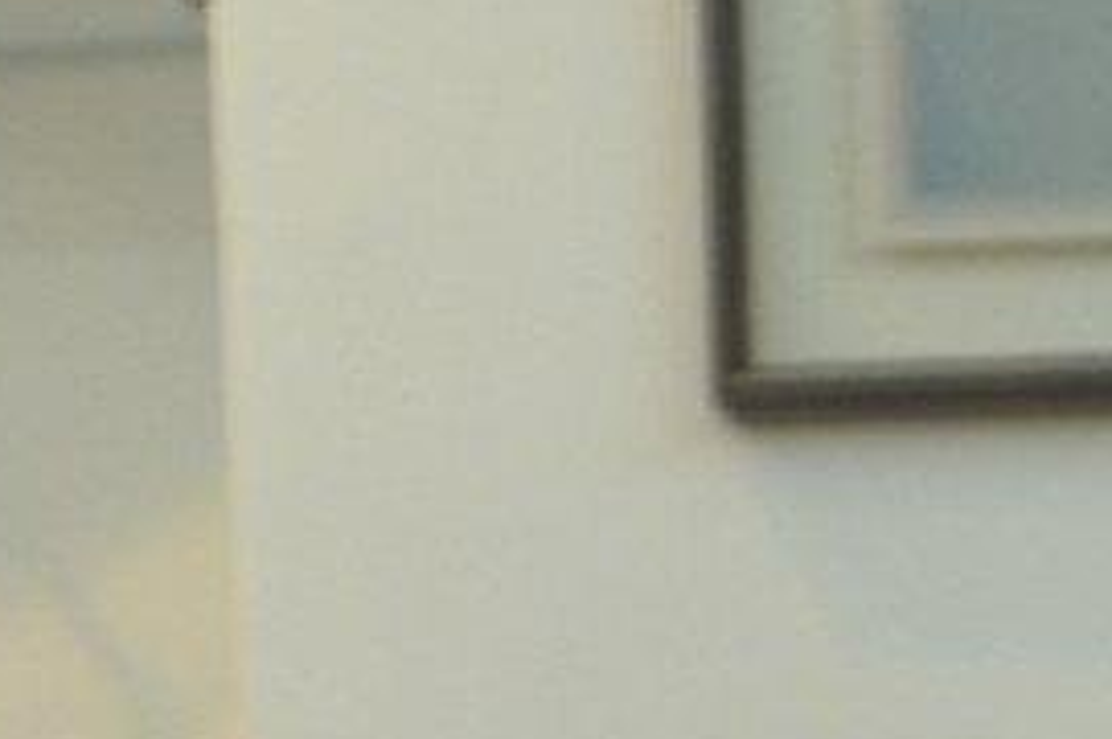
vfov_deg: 4.9
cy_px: 2443
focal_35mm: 261
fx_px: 8052
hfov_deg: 7.9
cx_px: 1190
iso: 800
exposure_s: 1/60
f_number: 4
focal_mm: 22
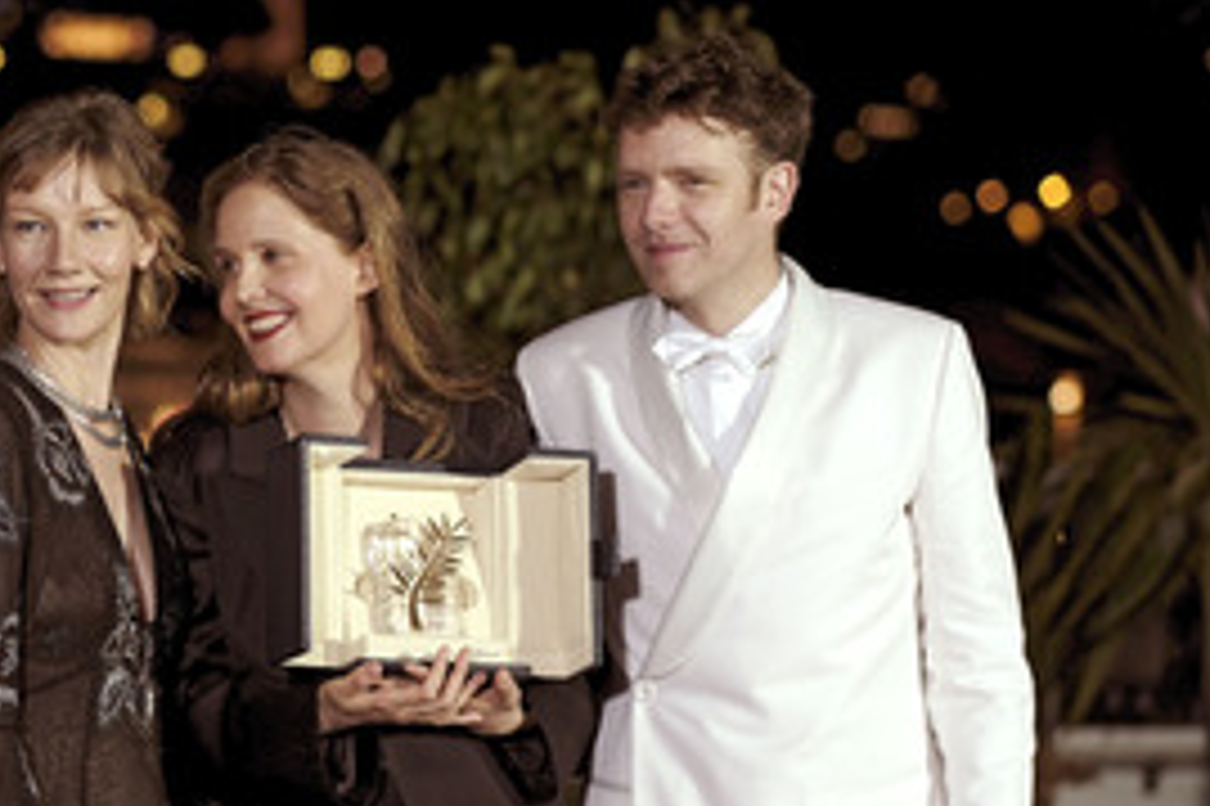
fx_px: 4736
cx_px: 272
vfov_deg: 9.7
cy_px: 639
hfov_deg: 14.5
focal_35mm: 141
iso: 500
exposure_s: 1/200
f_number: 1.8
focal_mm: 56
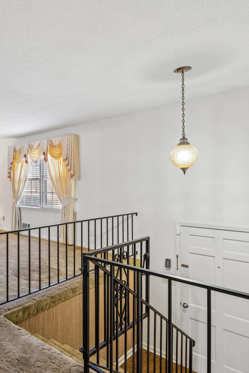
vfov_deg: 71.5
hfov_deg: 45.6
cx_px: 17
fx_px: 259
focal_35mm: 25
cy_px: 185
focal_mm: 16
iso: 500
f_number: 13
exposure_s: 1/2
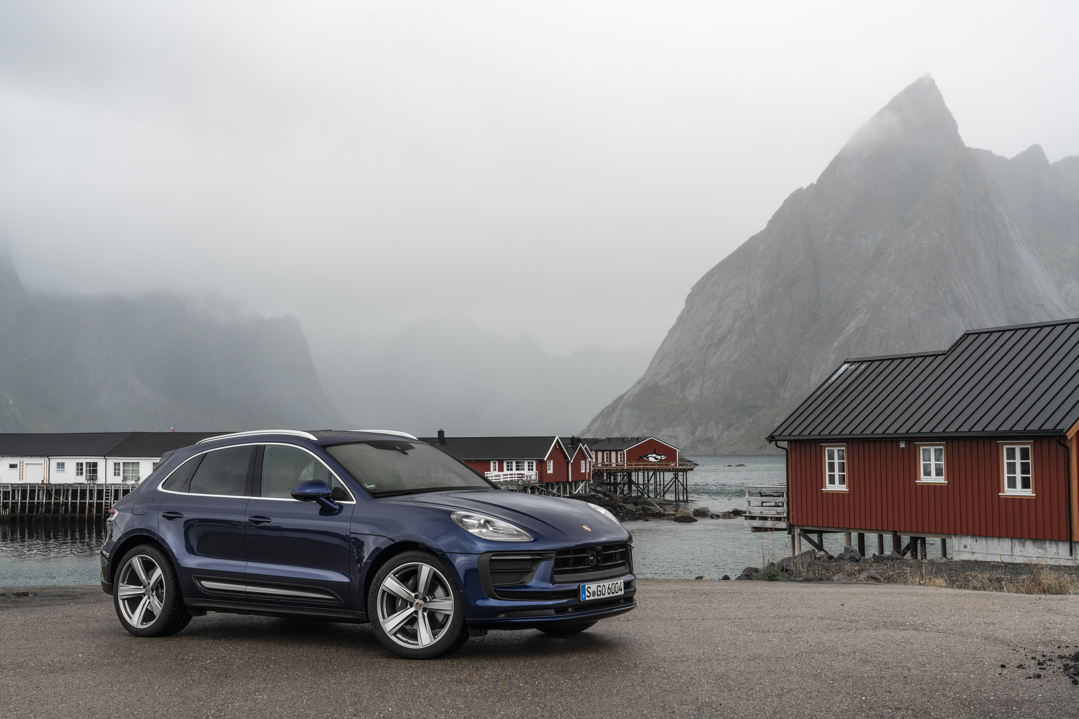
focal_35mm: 45
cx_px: 540
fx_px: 1349
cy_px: 360
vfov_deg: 29.9
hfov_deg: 43.6
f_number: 9
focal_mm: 45
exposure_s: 1/40
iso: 250
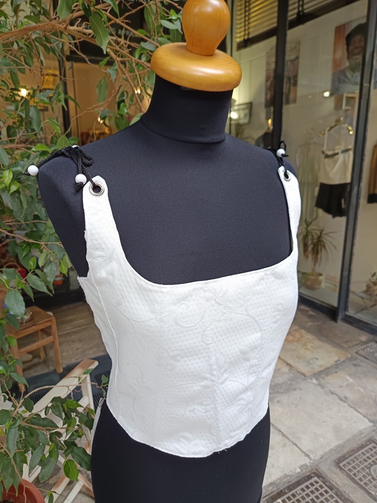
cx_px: 188
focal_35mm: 24
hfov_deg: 56.8
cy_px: 252
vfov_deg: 71.6
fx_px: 349
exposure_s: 1/50
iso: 140
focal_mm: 5.31
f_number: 1.7
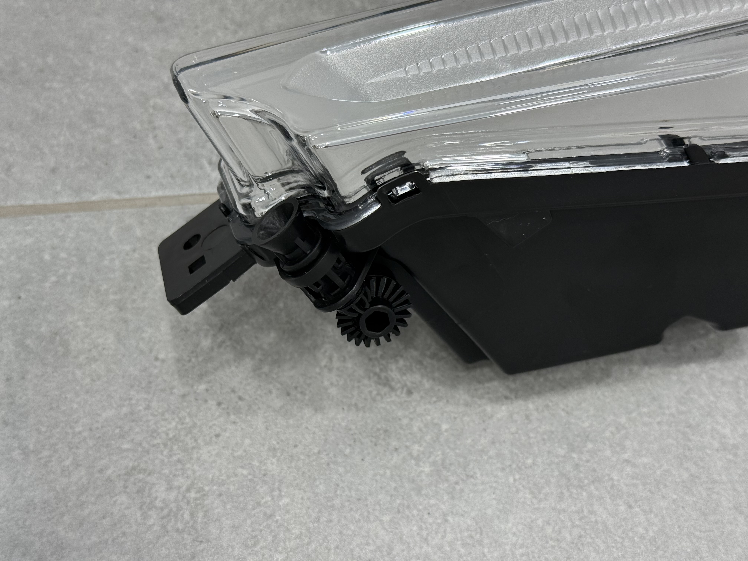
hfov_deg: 39.7
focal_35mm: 48
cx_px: 374
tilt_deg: -64.2
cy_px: 280
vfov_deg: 30.3
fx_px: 1037
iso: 100
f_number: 1.78
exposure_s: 1/330
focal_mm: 6.76
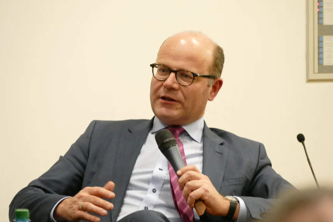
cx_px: 167
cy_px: 111
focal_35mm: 323
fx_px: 2988
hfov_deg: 6.4
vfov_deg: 4.3
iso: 1600
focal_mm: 116.67
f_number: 4
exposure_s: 1/80
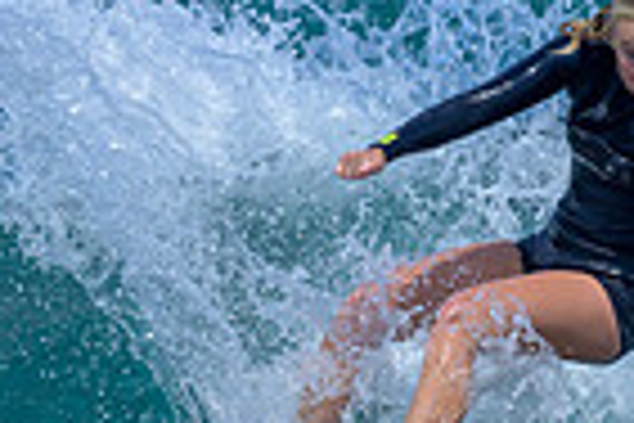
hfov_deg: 0.5
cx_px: 295
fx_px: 66389
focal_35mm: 3770
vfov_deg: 0.4
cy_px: 474
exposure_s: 1/2500
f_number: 6.3
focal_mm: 800
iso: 450
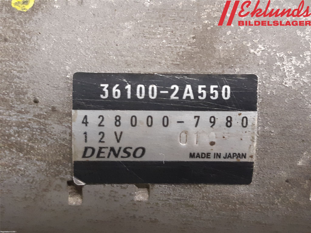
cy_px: 116
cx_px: 156
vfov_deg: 53.1
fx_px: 234
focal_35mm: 26
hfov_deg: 67.3
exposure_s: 1/33
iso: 250
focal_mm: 3.93
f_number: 1.7
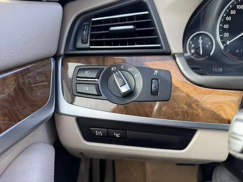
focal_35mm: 24
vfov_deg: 56.8
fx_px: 168
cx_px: 122
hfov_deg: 71.6
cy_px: 91
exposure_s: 1/170
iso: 100
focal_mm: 6.76
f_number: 1.78
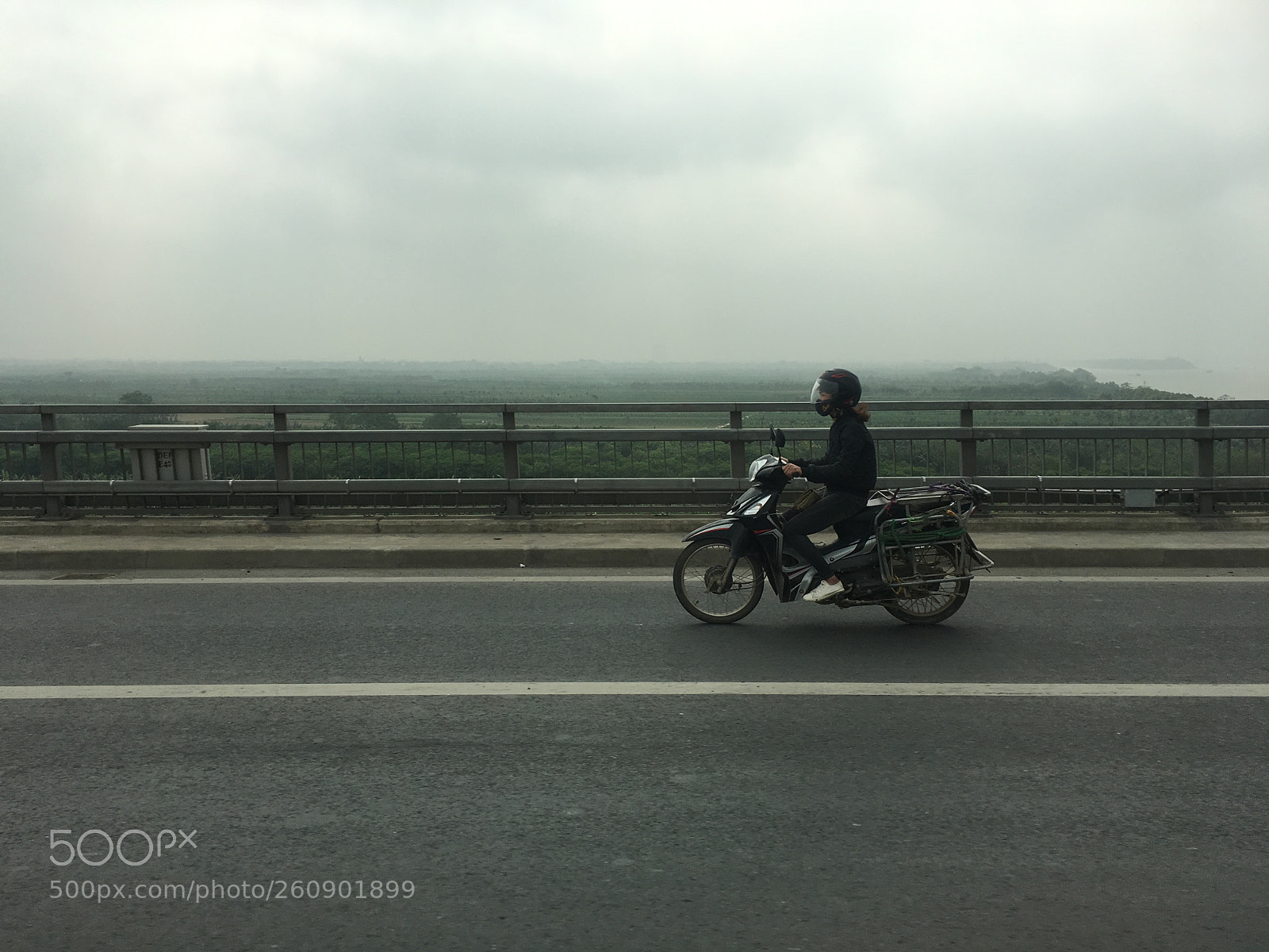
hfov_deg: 61.7
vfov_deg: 48.2
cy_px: 476
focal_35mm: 29
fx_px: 1063
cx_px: 634
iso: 25
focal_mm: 4.15
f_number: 2.2
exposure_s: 1/1923
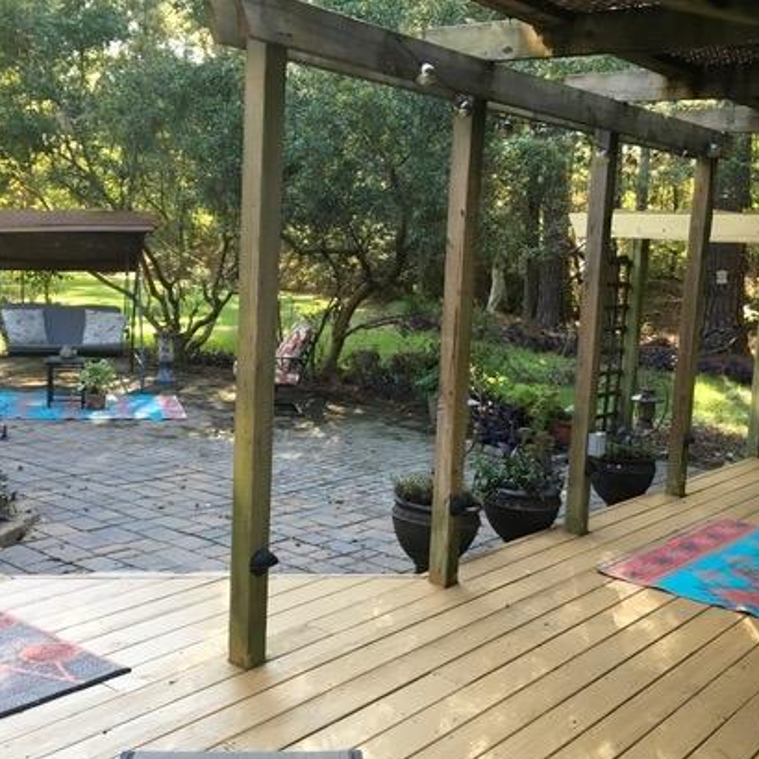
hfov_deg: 41.9
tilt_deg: -9.1
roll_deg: -2.2
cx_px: 381
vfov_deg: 41.8
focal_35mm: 40
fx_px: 992
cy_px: 415
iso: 25
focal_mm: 4.15
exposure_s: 1/30
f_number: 2.2
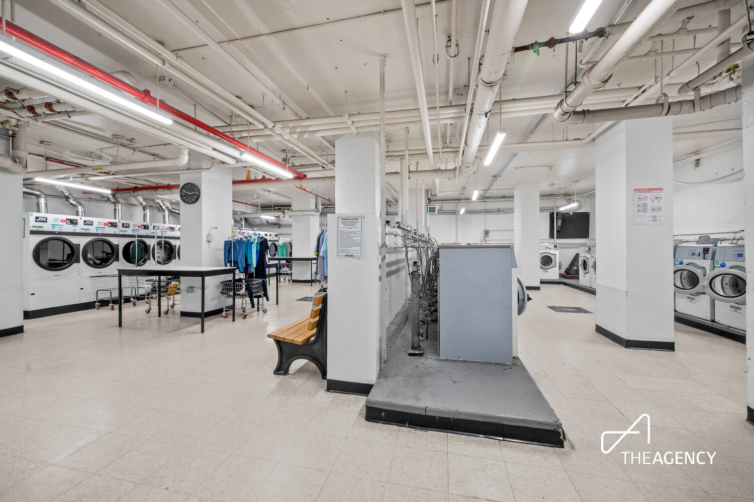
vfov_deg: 81.1
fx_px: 293
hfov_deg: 104.3
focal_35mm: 14
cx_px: 377
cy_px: 251
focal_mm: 14
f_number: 10
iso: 500
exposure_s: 1/8
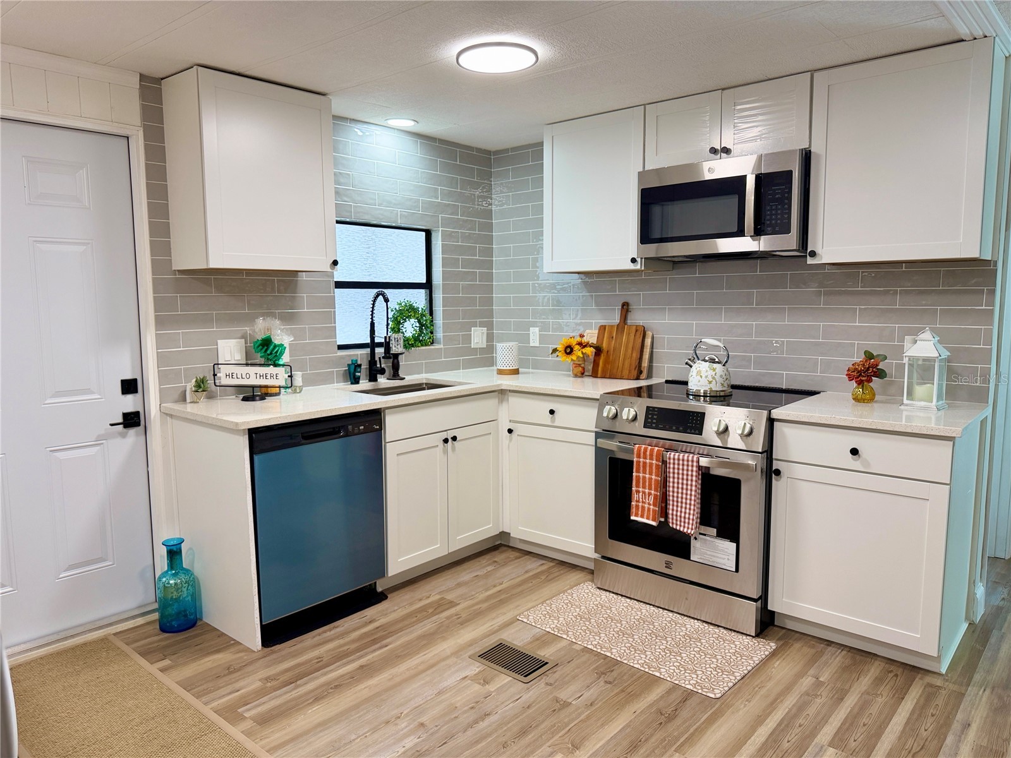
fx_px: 701
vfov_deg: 56.8
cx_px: 506
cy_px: 379
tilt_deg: -7.5
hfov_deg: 71.6
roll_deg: +0.7
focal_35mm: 24
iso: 100
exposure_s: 1/120
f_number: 1.78
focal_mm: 6.76
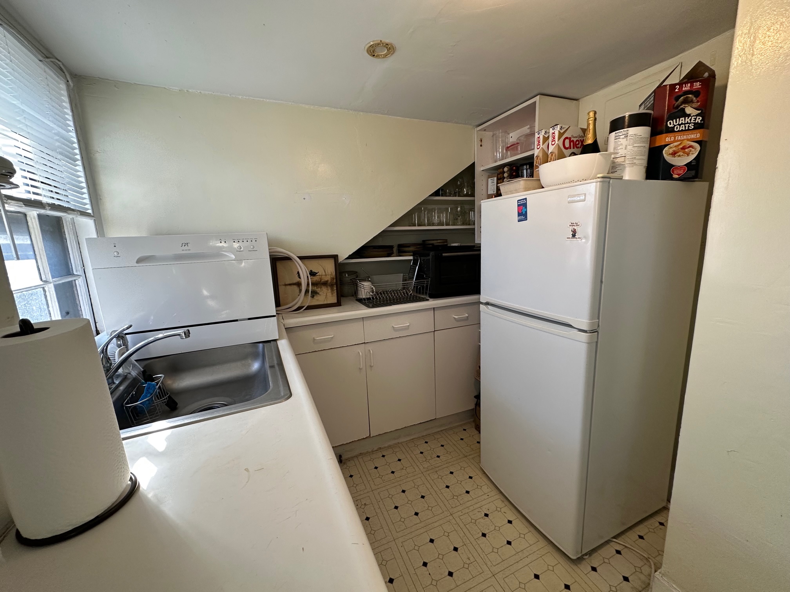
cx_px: 395
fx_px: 320
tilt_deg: -11.9
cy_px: 296
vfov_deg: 85.7
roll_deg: +2.5
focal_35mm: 14
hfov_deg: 102.1
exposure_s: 1/99
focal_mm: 2.22
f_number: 2.2
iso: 125
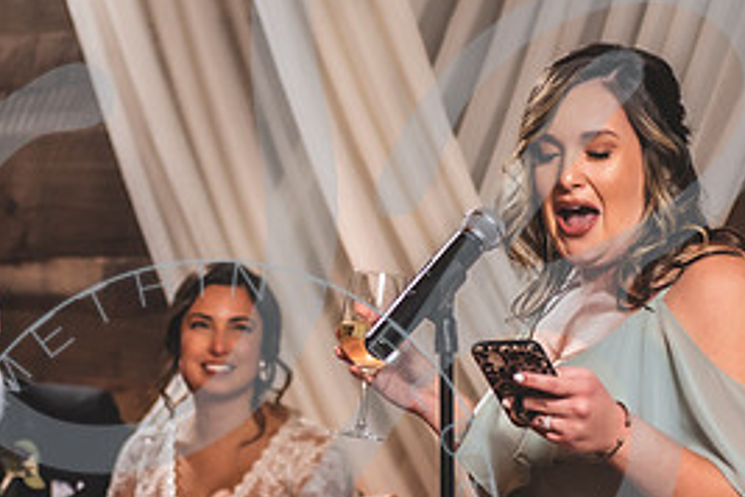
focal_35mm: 152
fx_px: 3145
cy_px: 311
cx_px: 354
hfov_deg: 13.5
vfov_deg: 9.0
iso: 500
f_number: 2.8
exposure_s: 1/125
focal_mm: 70
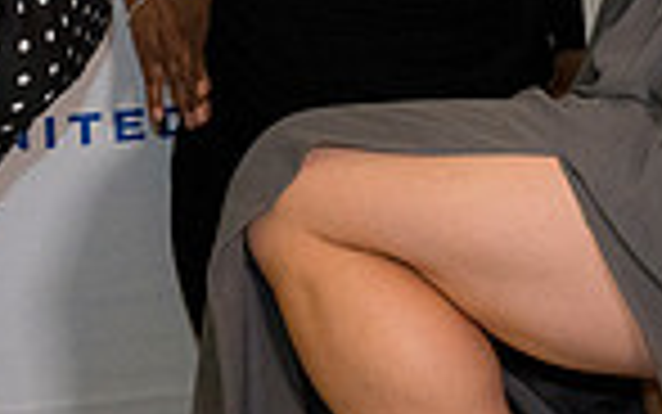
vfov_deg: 8.6
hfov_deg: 14.0
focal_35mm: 149
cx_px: 518
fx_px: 2689
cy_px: -205
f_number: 4
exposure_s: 1/80
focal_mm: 37
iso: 2500
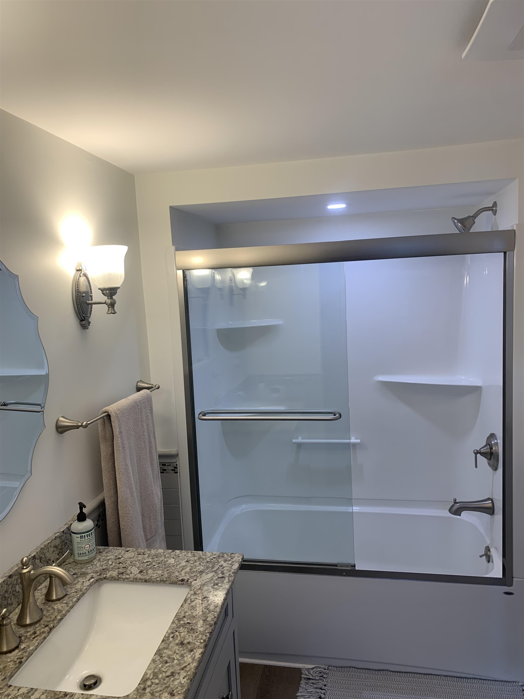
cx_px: 262
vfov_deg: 67.3
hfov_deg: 53.1
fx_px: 525
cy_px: 350
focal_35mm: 26
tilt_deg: -5.6
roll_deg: +2.1
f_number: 1.8
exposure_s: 1/120
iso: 40
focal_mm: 4.25
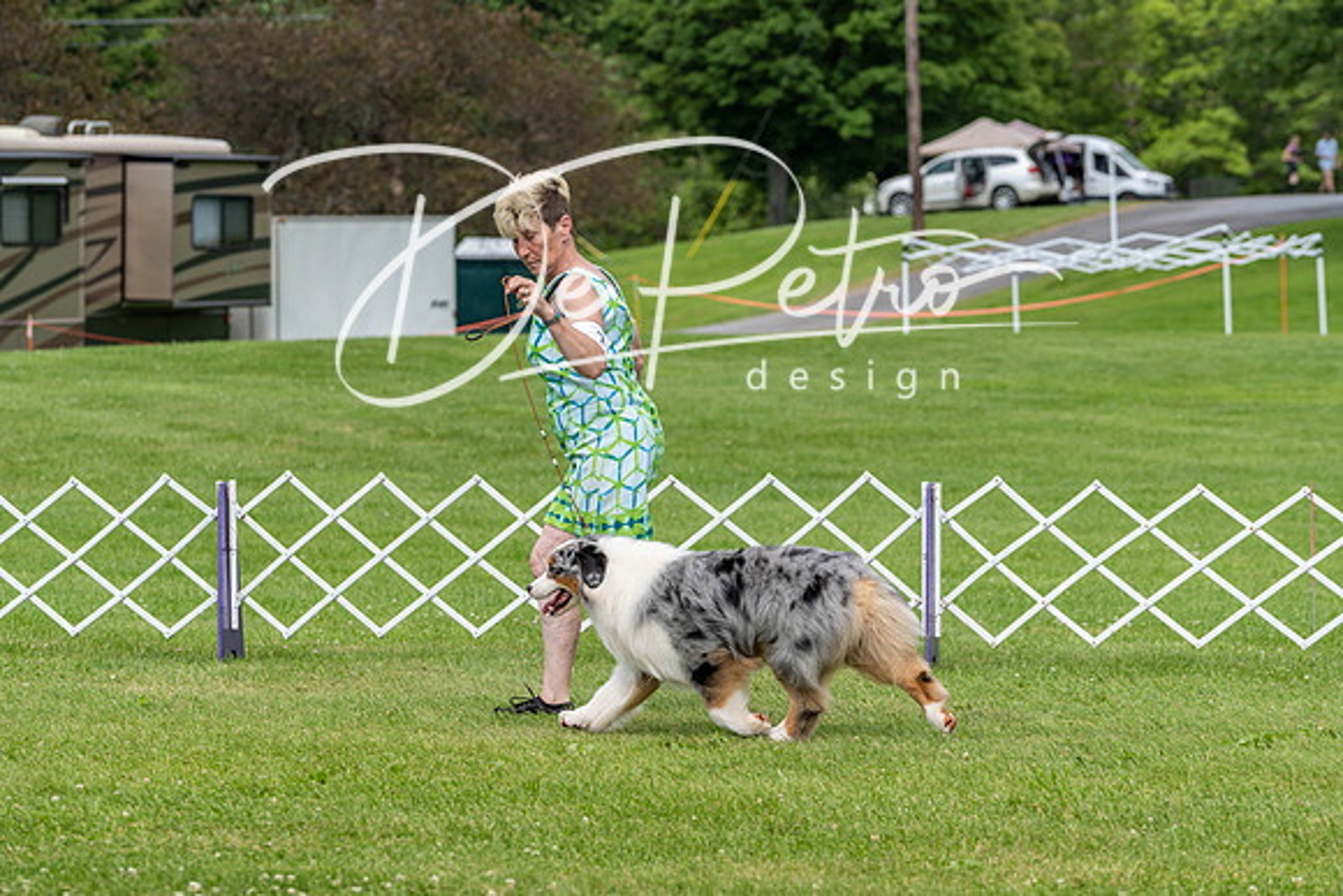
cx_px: 672
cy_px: 448
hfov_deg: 14.2
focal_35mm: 144
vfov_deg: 9.5
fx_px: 5373
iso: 320
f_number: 6.3
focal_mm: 144
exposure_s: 1/800
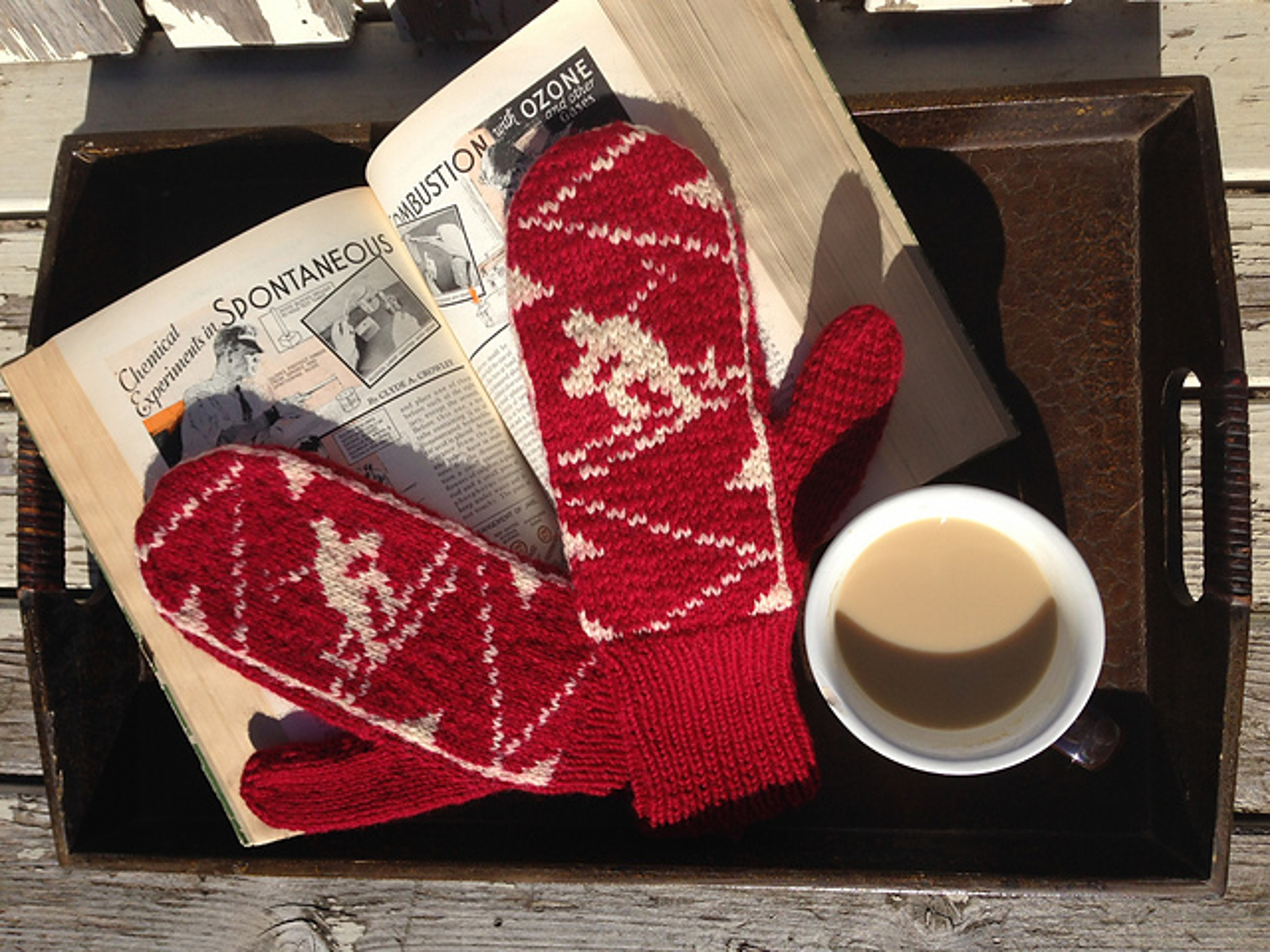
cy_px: 476
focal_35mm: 33
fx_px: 1211
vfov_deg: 42.9
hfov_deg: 55.4
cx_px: 635
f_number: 2.4
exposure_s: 1/2463
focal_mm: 4.12
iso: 50
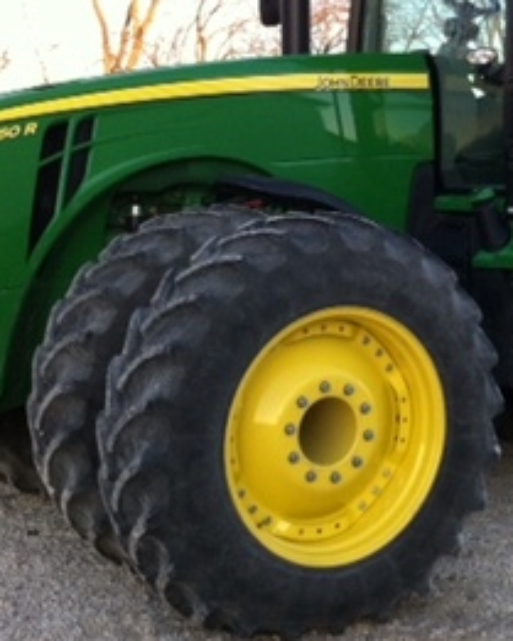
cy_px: 201
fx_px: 1347
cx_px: 393
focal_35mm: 71
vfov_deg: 26.6
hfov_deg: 21.4
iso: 100
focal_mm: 3.85
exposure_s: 1/120
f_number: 2.8
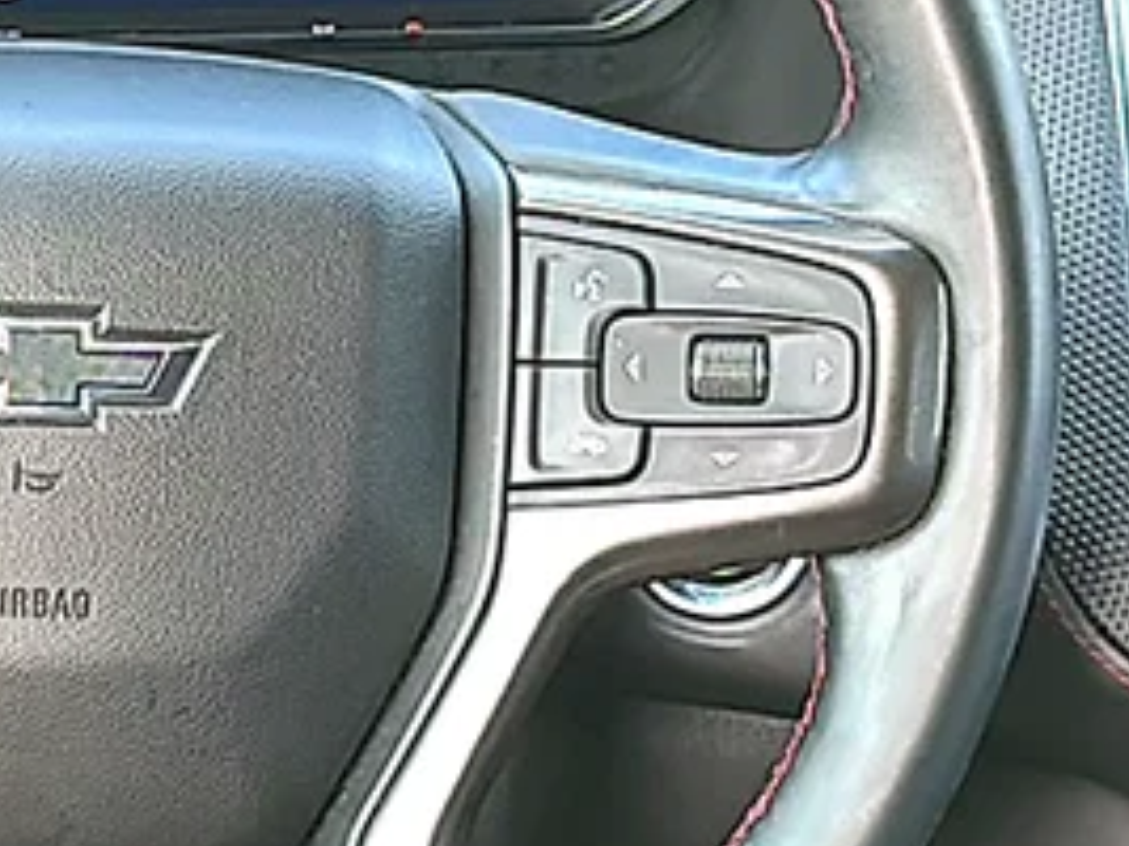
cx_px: 13
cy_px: 328
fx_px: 4108
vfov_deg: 11.7
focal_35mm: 126
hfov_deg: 15.4
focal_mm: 6.86
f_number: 1.78
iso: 100
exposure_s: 1/137
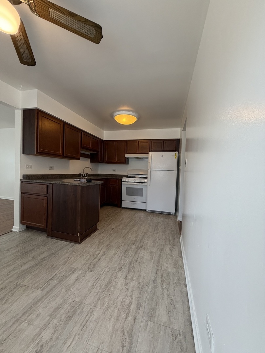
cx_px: 132
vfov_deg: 102.1
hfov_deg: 85.7
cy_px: 176
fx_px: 143
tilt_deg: -2.3
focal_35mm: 14
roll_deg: -3.5
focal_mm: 2.22
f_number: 2.2
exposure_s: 1/120
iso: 250
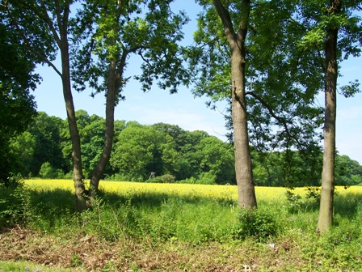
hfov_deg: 54.0
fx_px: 356
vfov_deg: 41.8
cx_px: 181
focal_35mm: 34
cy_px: 136
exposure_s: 1/180
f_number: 5.6
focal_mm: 5.6
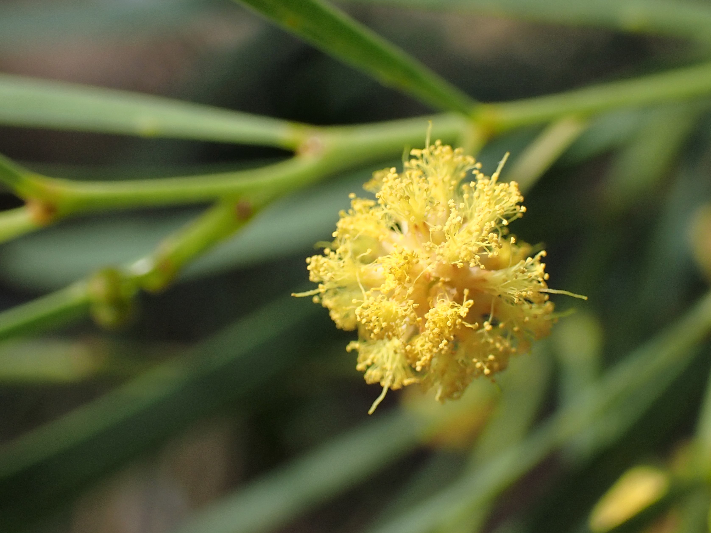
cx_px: 356
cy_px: 266
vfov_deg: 29.1
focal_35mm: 50
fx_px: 1027
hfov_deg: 38.2
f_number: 4.5
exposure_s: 1/200
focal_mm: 9.01
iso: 125
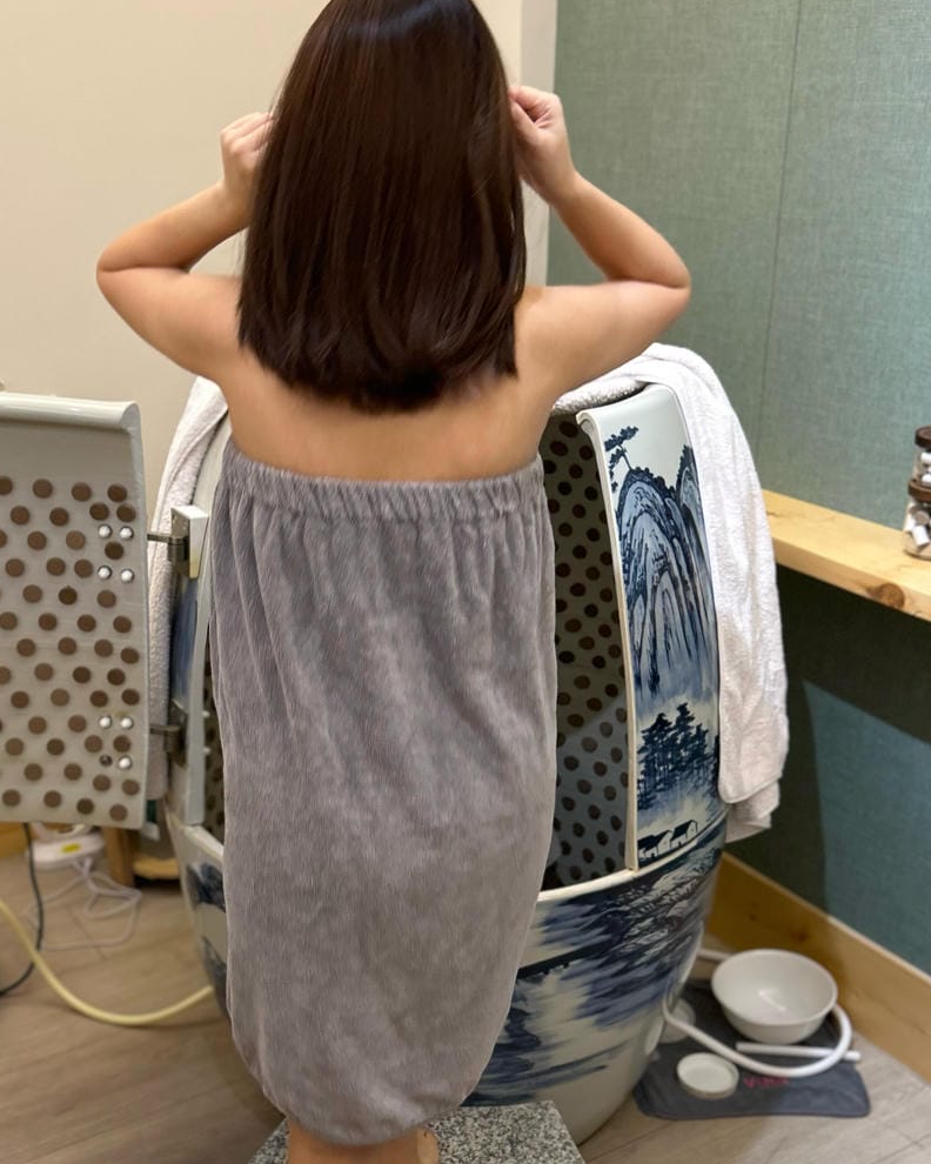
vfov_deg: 44.5
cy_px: 707
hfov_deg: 36.3
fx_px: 1412
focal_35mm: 41
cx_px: 357
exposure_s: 1/60
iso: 125
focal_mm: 5.7
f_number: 1.5
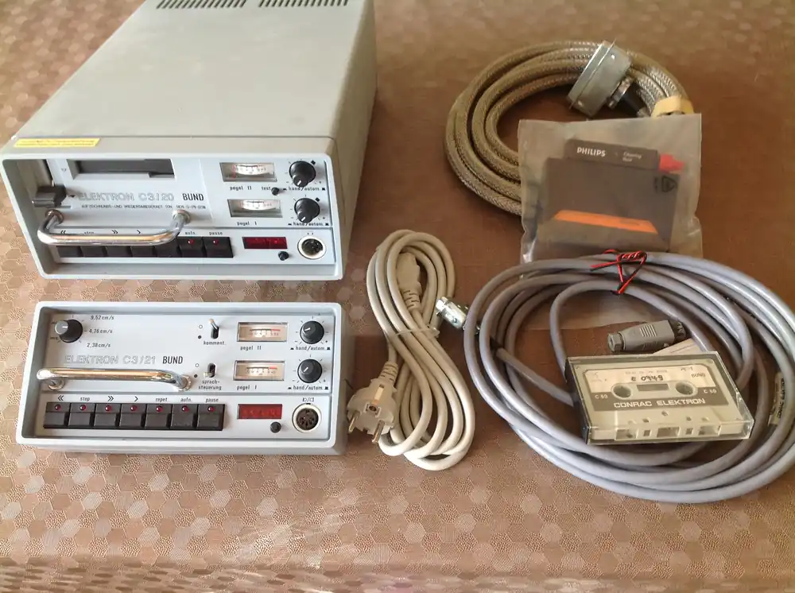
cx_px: 398
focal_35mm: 35
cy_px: 296
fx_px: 802
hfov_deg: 52.7
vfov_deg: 40.6
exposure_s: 1/30
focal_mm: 4.28
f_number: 2.4
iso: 64
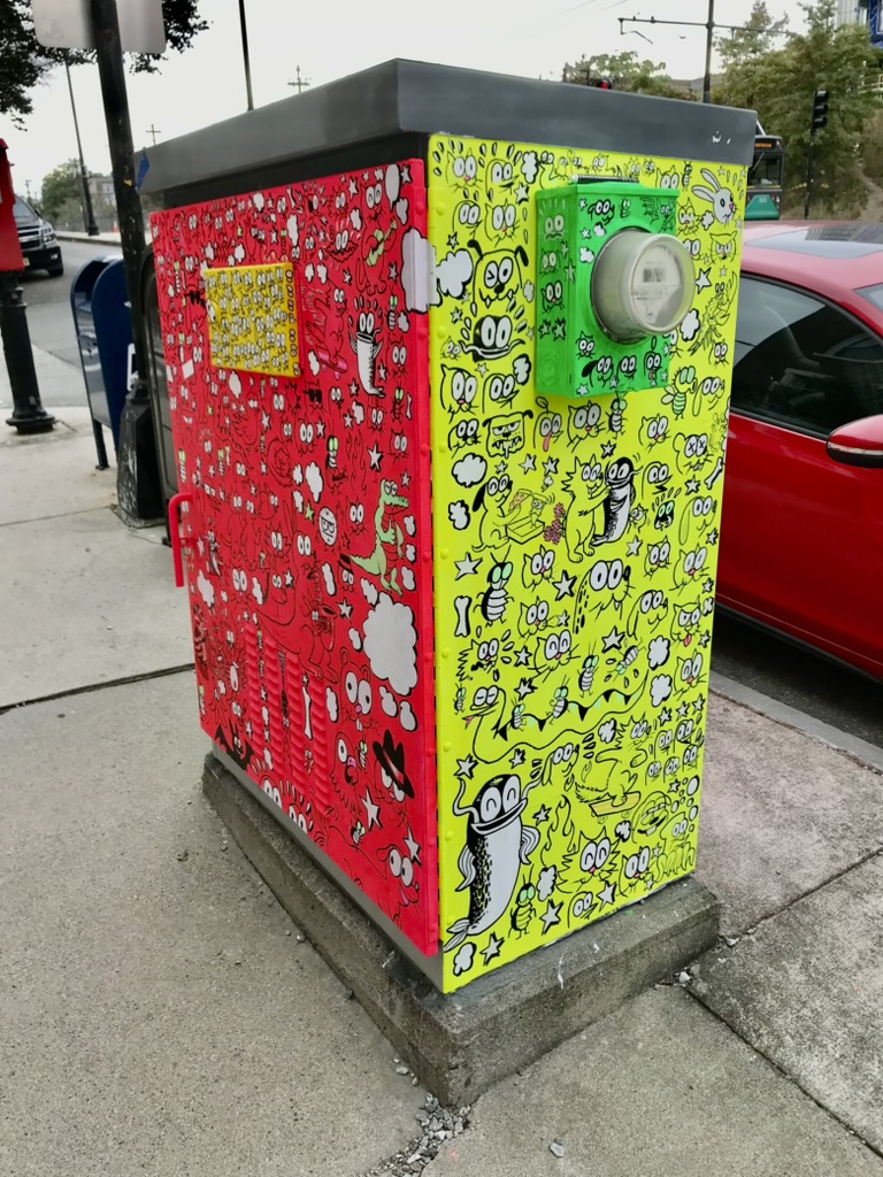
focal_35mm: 28
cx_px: 442
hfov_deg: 49.7
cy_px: 588
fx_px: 952
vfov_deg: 63.4
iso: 20
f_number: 1.8
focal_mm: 3.99
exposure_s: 1/742
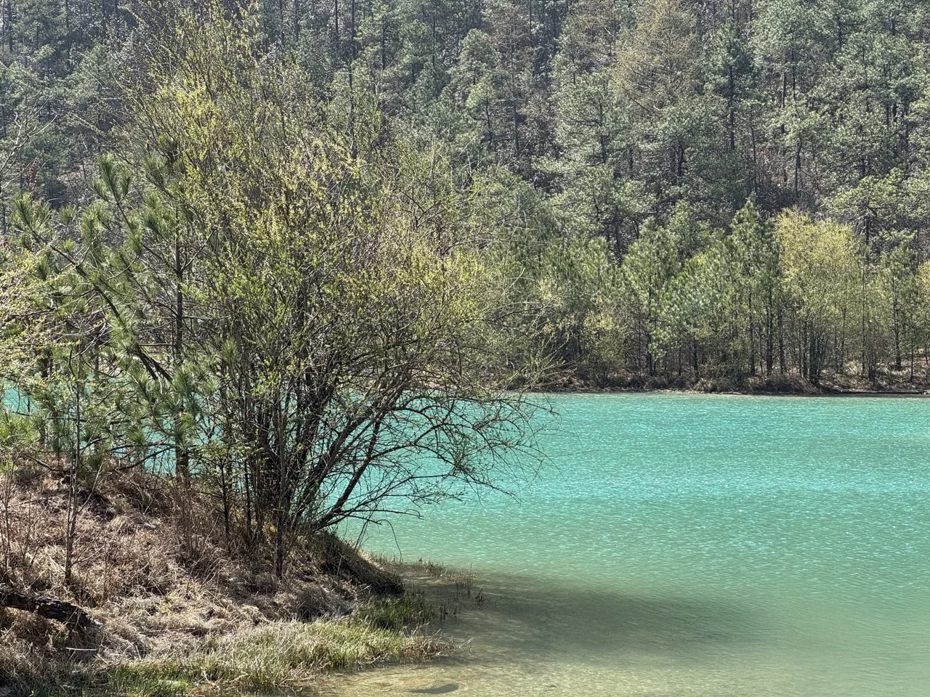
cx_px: 465
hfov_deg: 25.3
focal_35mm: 77
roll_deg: -0.4
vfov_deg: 19.1
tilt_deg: +0.1
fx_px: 2069
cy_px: 348
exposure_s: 1/224
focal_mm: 9
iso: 25
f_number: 2.8
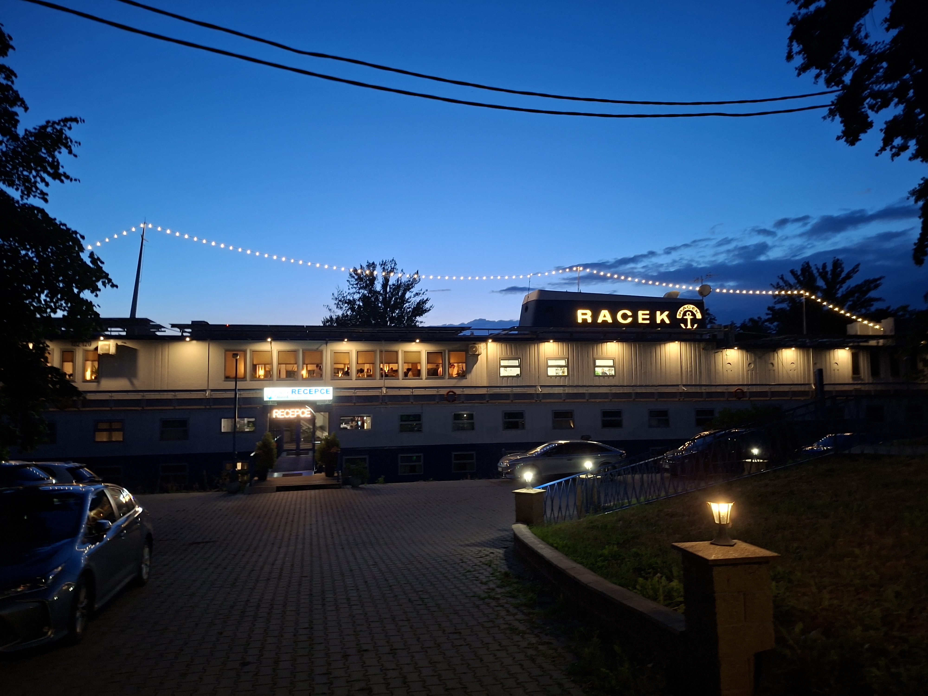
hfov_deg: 73.9
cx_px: 464
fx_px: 617
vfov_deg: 58.9
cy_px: 348
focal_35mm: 23
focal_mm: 5.54
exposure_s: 1/25
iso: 400
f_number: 1.8
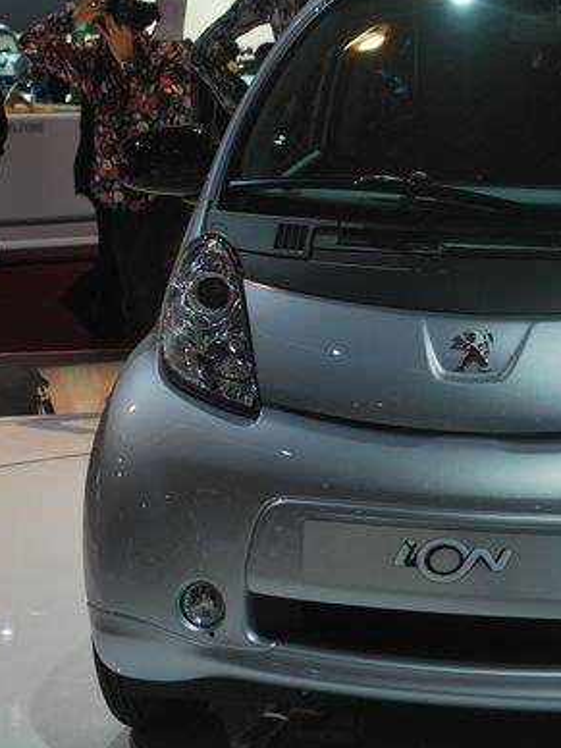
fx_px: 2031
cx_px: 341
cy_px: 289
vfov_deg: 20.8
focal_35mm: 94
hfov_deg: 15.7
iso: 200
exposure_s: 1/100
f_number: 5.3
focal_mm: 36
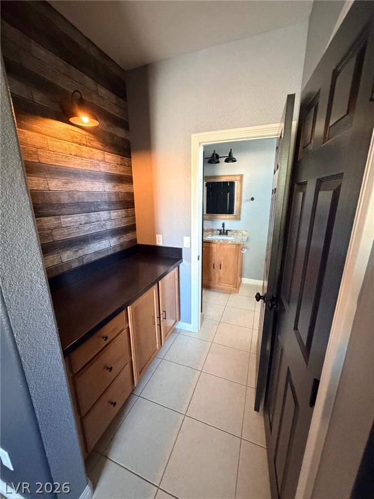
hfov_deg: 85.7
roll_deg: +1.7
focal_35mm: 14
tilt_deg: -15.1
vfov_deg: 102.1
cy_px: 250
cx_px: 187
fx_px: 202
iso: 1250
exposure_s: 1/60
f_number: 2.2
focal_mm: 2.22
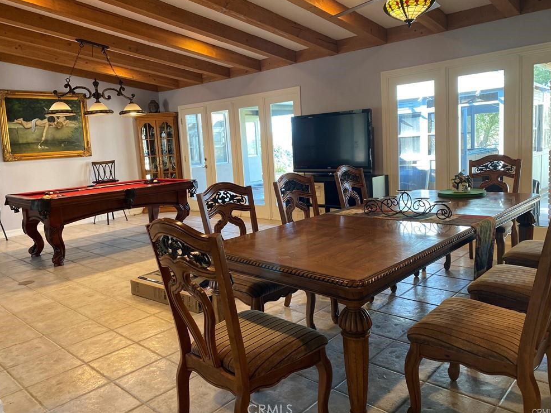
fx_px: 430
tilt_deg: -7.1
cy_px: 203
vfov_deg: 51.4
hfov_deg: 65.3
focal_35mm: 27
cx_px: 274
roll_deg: +3.9
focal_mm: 4.25
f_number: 1.8
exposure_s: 1/60
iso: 160
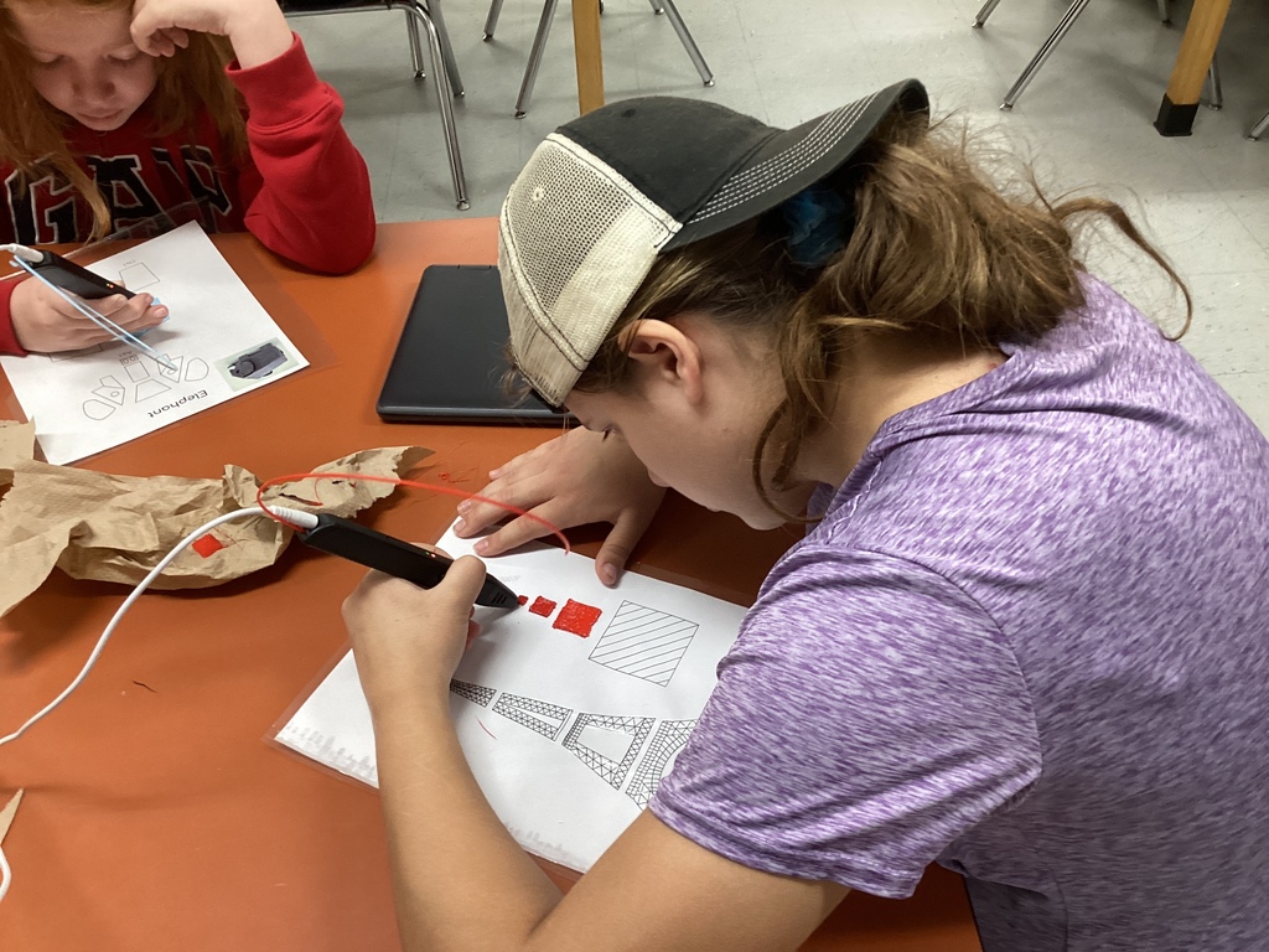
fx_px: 1136
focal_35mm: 31
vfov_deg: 45.4
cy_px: 476
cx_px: 634
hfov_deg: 58.4
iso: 200
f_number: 2.4
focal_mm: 3.3
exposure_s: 1/60
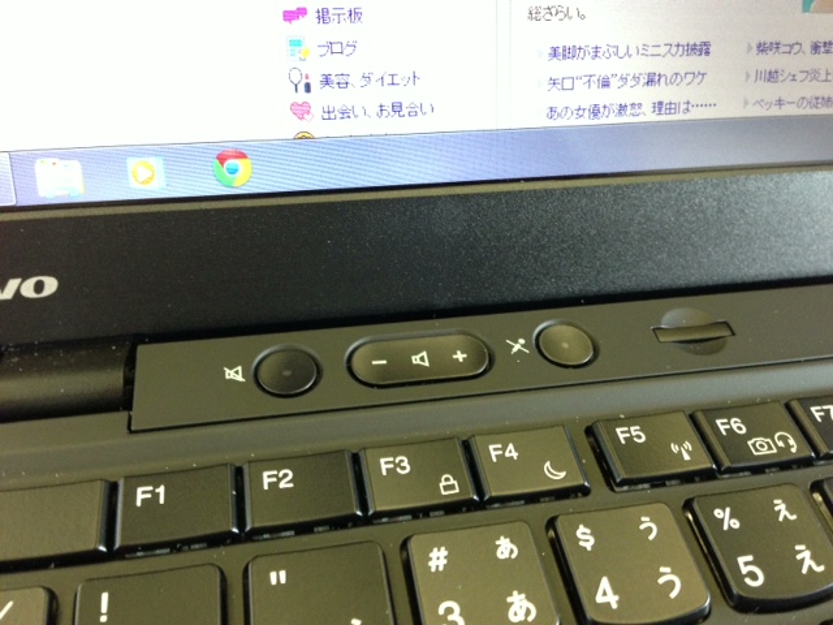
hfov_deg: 55.4
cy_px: 312
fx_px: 794
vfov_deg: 42.9
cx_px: 416
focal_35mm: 33
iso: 250
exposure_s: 1/20
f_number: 2.4
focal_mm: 4.13
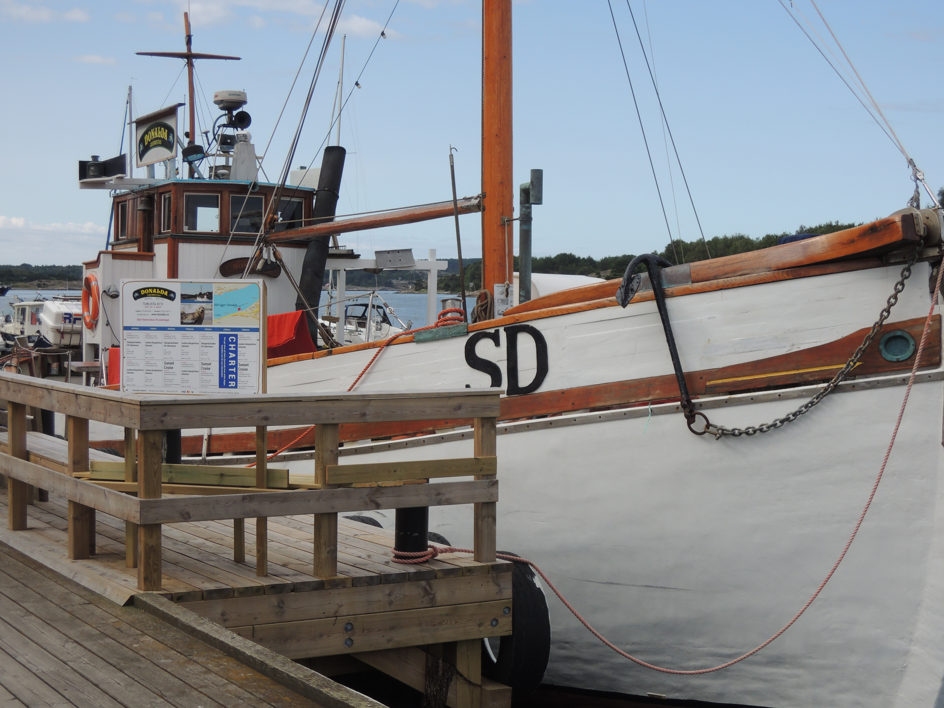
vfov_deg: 23.7
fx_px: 1691
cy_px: 354
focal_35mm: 62
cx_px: 472
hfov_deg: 31.2
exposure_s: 1/640
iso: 100
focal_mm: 11.1
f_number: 4.2
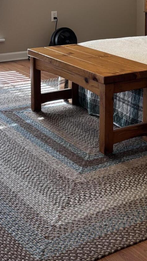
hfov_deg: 17.6
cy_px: 36
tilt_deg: -9.1
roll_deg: -3.0
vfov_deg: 29.9
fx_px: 471
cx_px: 118
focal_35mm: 68
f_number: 1.6
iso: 125
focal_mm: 5.96
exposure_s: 1/120
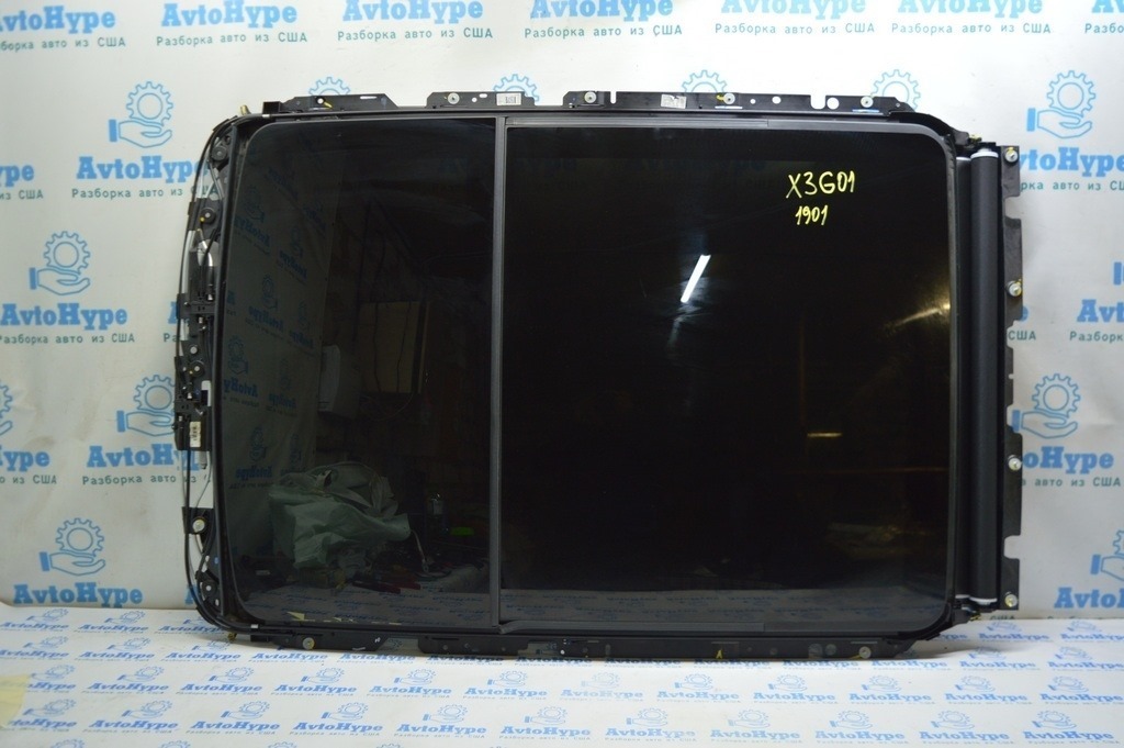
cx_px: 562
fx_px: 936
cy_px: 374
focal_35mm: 30
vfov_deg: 43.5
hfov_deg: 62.0
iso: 400
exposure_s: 1/40
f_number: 3.8
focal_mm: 20
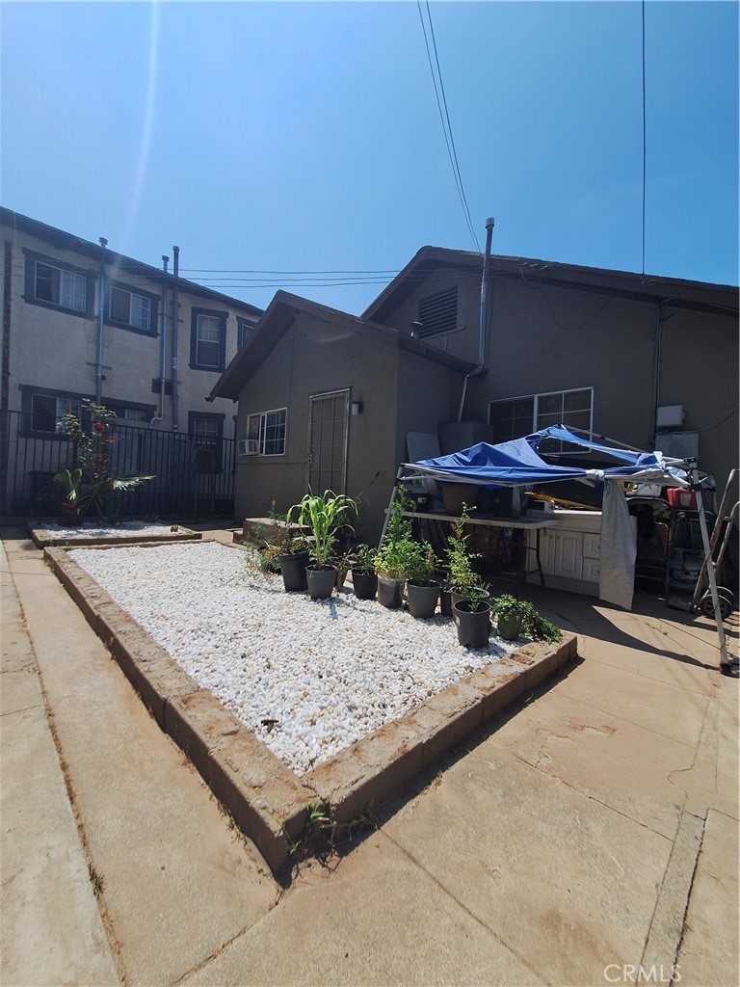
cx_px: 370
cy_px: 494
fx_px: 371
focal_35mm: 13
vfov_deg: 106.2
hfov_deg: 89.9
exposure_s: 1/2959
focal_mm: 1.74
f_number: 2.2
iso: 40
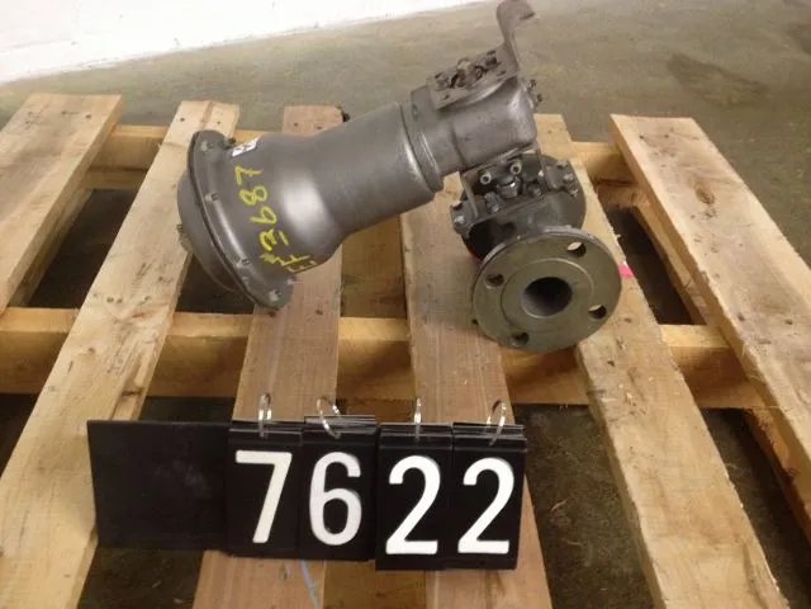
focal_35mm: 35
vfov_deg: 40.7
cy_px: 304
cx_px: 406
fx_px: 820
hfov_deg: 52.6
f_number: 2.4
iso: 250
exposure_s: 1/20
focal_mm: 4.28
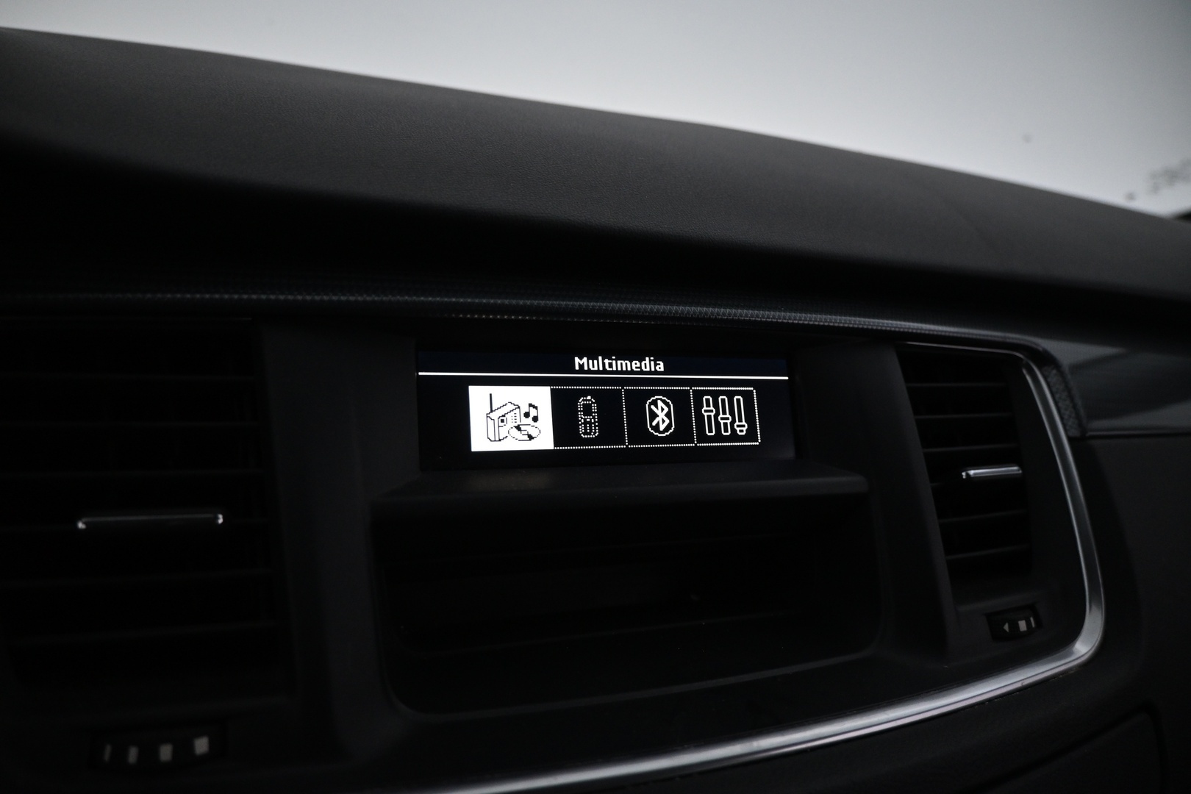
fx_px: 794
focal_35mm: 24
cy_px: 397
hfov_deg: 73.7
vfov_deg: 53.1
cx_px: 596
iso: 1400
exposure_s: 1/125
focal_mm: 16
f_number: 3.5
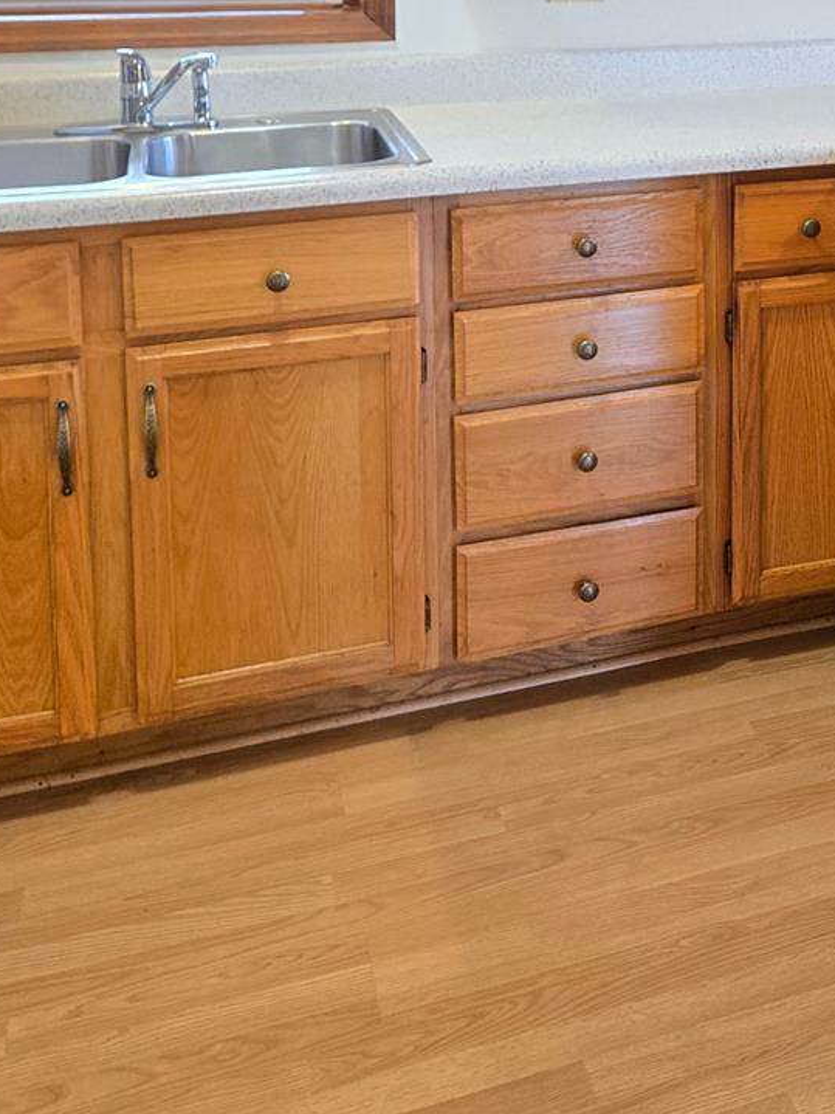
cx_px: 825
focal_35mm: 48
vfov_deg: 36.1
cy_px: 22
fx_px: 1544
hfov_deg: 28.5
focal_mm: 5.4
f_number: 1.8
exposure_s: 1/120
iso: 250
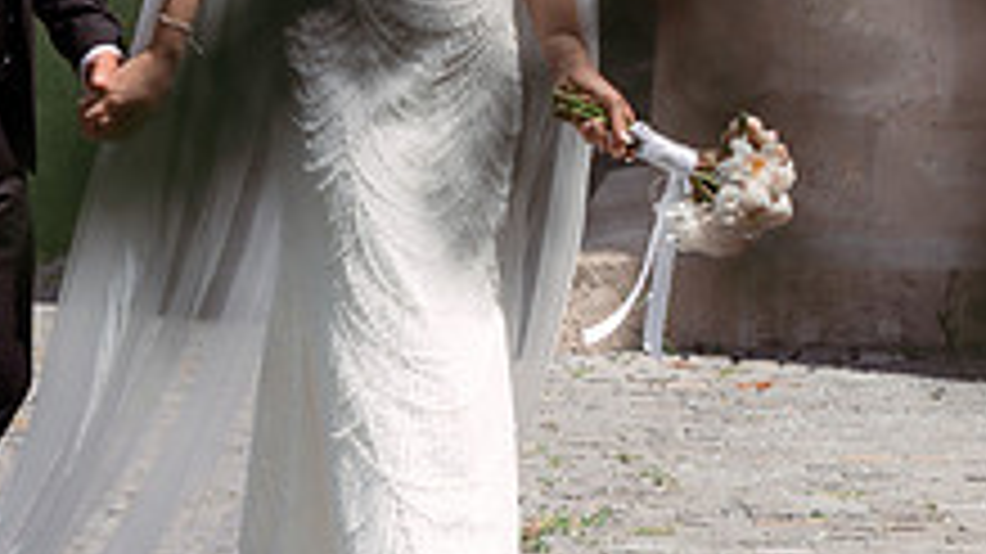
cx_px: 873
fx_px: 6168
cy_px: -45
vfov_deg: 5.1
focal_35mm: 236
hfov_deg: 9.1
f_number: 6.3
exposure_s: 1/640
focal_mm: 85
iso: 200
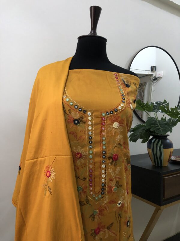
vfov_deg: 63.4
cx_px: 90
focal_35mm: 28
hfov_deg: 49.7
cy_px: 120
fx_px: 194
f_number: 1.8
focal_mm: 4
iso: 100
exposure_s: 1/9
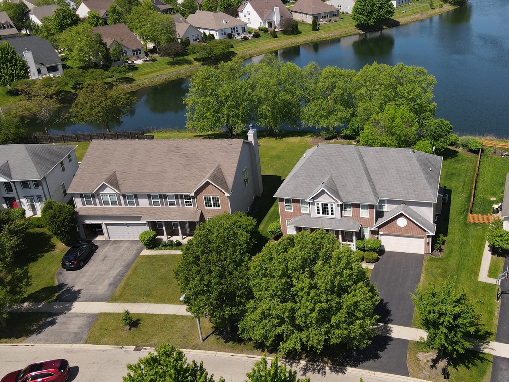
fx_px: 500
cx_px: 358
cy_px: 147
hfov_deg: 52.4
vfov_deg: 41.5
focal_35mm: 34
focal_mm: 4.5
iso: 100
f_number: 2.8
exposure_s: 1/725
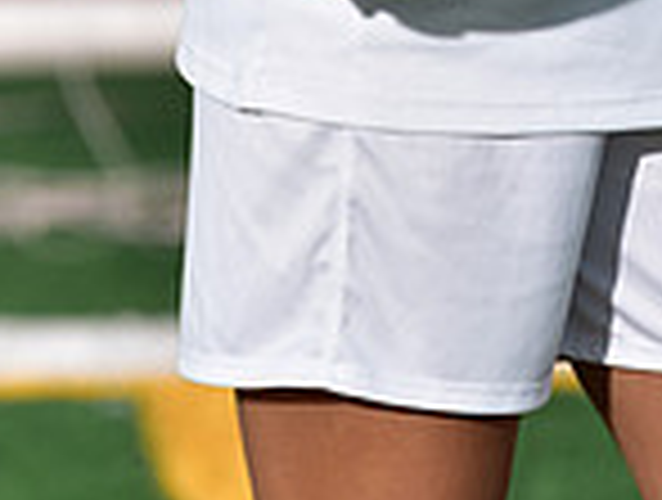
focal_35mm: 757
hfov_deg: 2.6
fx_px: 14512
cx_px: 561
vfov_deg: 2.0
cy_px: -667
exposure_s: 1/200
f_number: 4.5
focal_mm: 200
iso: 250
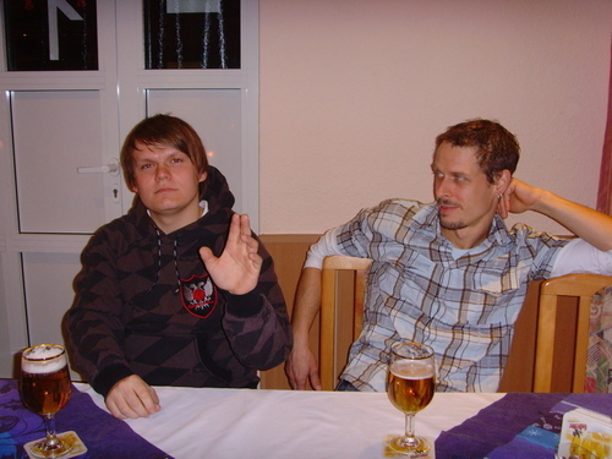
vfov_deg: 36.8
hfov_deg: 47.9
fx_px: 690
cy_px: 230
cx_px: 306
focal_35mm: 39
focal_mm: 6.6
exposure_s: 1/45
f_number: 3.5
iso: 200
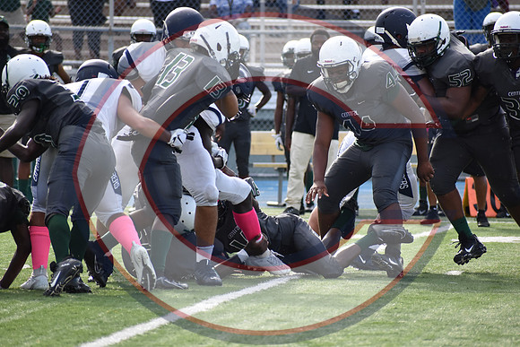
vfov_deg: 3.4
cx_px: 260
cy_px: 174
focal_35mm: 405
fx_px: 5851
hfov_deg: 5.1
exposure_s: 1/800
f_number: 6
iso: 800
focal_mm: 270
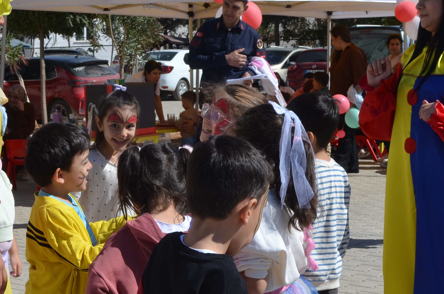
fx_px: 1046
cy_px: 276
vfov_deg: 15.8
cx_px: 165
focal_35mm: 85
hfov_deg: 23.9
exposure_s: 1/400
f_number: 10
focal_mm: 24
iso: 200
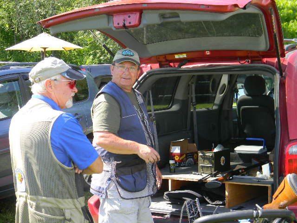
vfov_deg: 21.9
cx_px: 148
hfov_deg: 29.0
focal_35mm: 67
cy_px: 112
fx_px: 575
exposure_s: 1/108
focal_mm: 12.2
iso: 80
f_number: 4.3
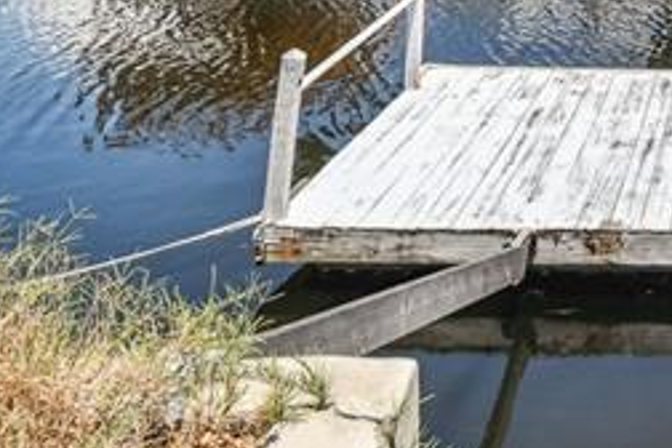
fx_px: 1139
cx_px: 693
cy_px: -205
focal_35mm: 61
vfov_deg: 19.6
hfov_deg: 30.3
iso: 100
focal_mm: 10
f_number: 7.1
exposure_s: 1/160
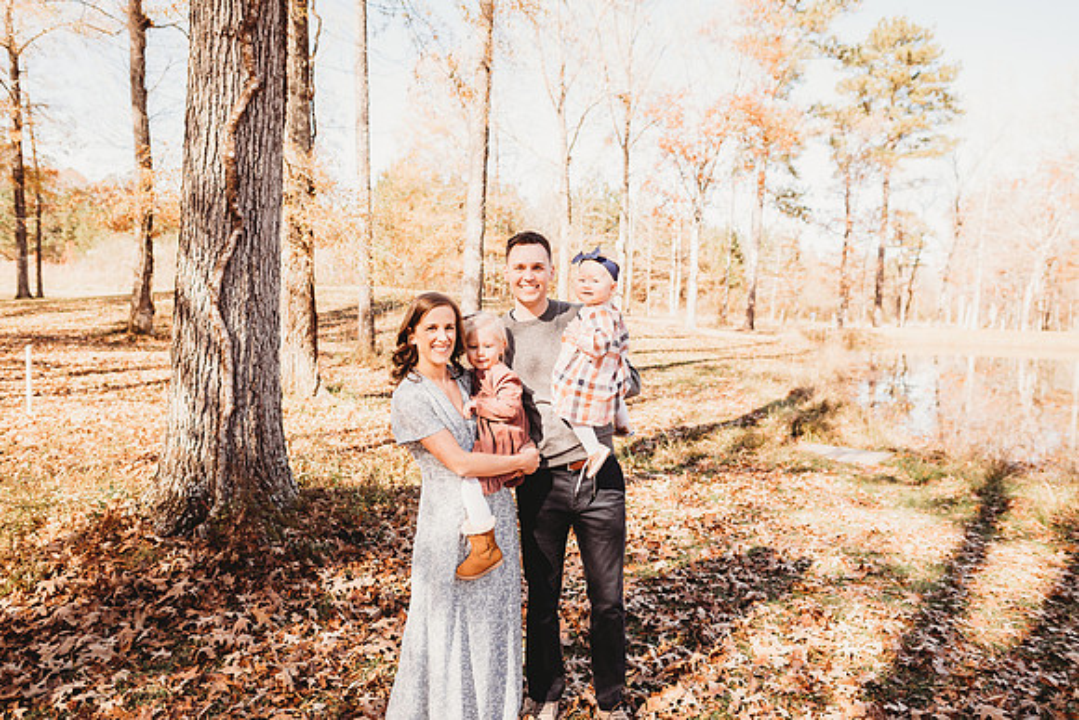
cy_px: 360
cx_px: 540
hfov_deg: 73.7
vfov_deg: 53.2
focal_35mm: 24
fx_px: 719
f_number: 2.8
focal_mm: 24
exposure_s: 1/320
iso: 100
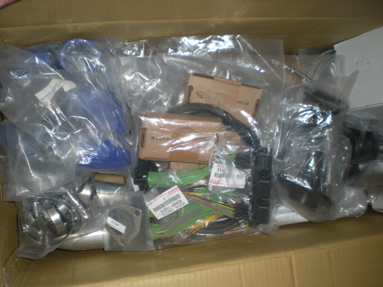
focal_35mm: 38
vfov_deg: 37.7
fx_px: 420
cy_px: 144
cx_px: 192
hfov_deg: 49.0
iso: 64
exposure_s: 1/60
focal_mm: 6.3
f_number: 3.1
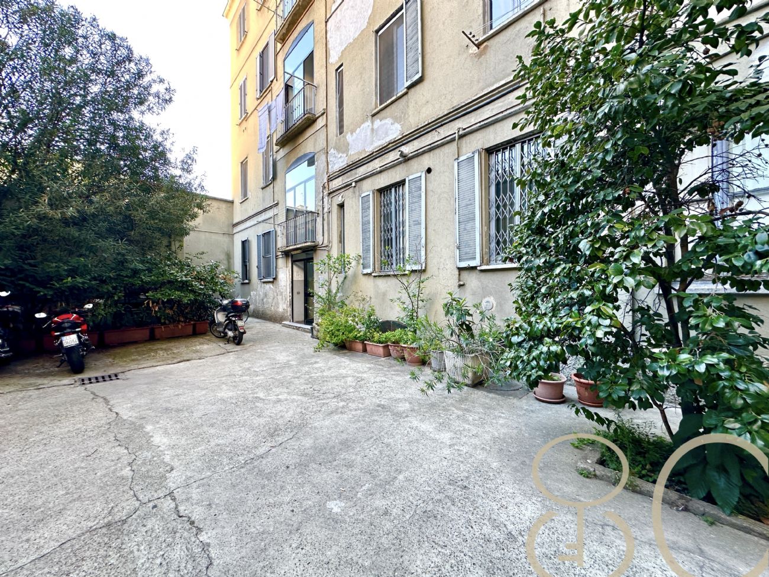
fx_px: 311
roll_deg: +0.4
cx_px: 384
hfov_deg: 102.1
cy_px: 288
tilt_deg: -2.1
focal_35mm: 14
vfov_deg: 85.7
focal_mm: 2.22
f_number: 2.2
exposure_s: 1/99
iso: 80
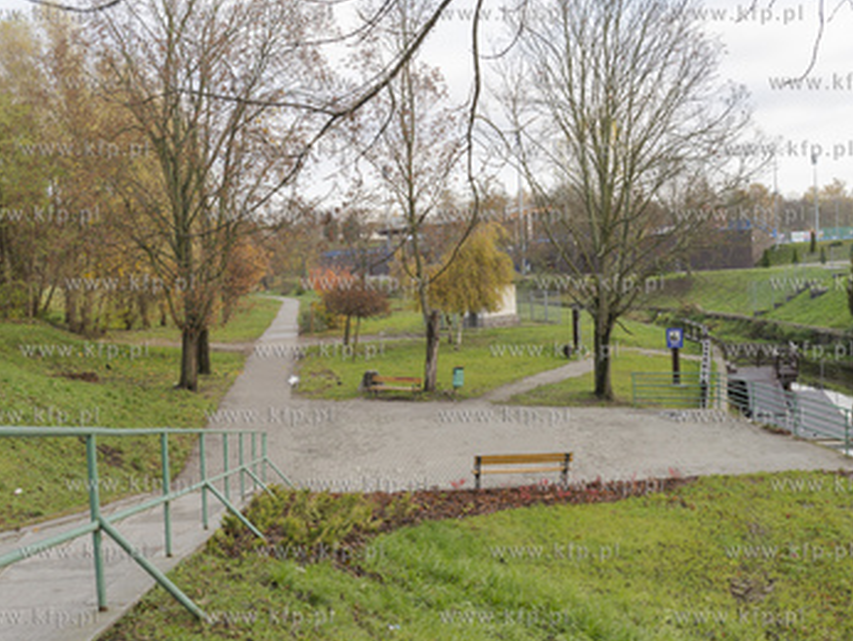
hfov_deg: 46.7
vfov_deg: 36.0
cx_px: 451
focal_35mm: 40
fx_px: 986
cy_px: 317
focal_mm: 36
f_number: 4
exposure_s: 1/500
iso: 400
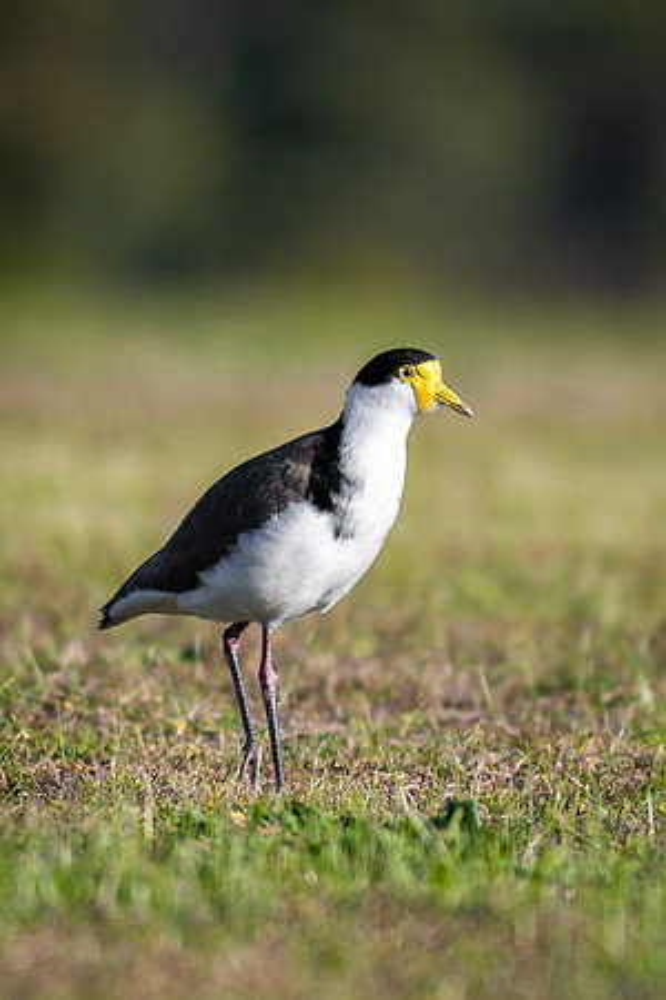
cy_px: 437
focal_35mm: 1128
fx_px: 31293
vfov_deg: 1.8
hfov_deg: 1.2
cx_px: 456
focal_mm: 500
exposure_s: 1/800
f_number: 5.6
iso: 220
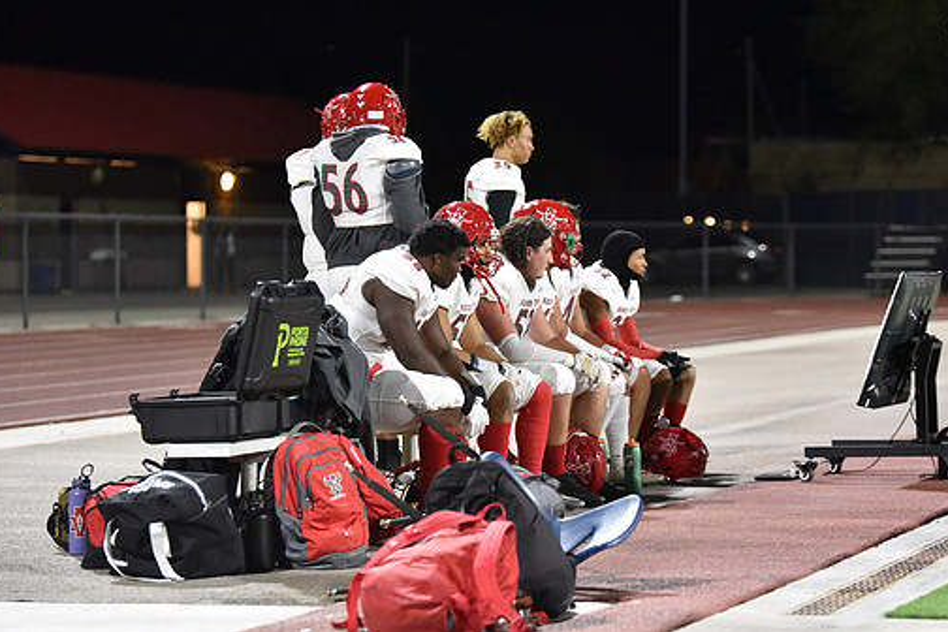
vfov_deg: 10.6
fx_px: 3397
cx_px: 474
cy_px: 270
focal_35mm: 129
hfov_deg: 15.9
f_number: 2.8
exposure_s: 1/500
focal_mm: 112
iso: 11400
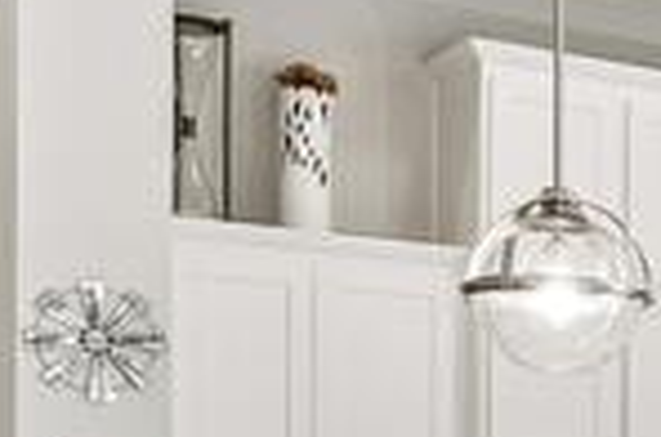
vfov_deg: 12.6
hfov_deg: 14.2
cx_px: 1536
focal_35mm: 104
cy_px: 602
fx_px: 1905
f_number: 8
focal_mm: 10
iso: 400
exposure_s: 1/25
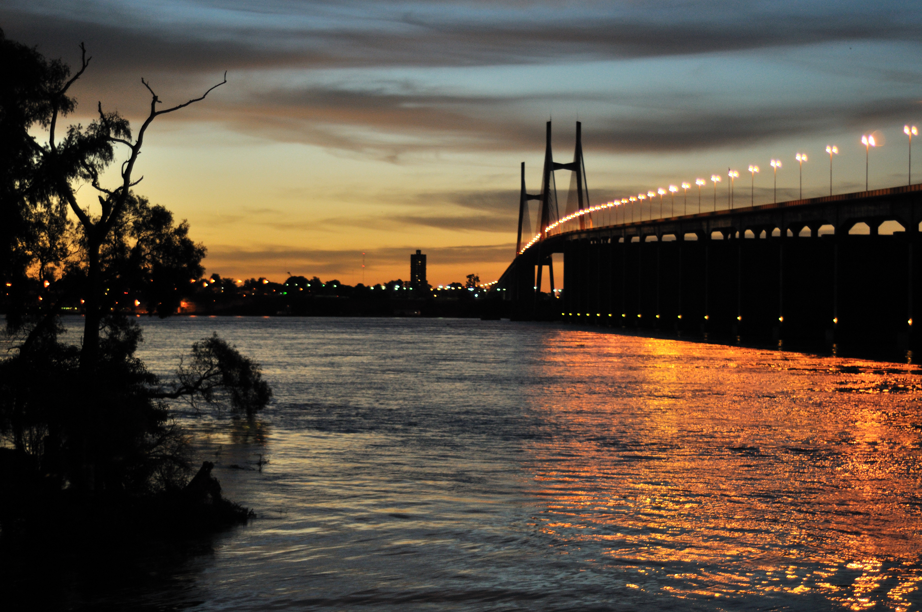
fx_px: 1918
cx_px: 461
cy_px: 306
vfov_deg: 18.1
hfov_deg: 27.0
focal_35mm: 75
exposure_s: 1/60
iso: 400
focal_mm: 50
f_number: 1.8
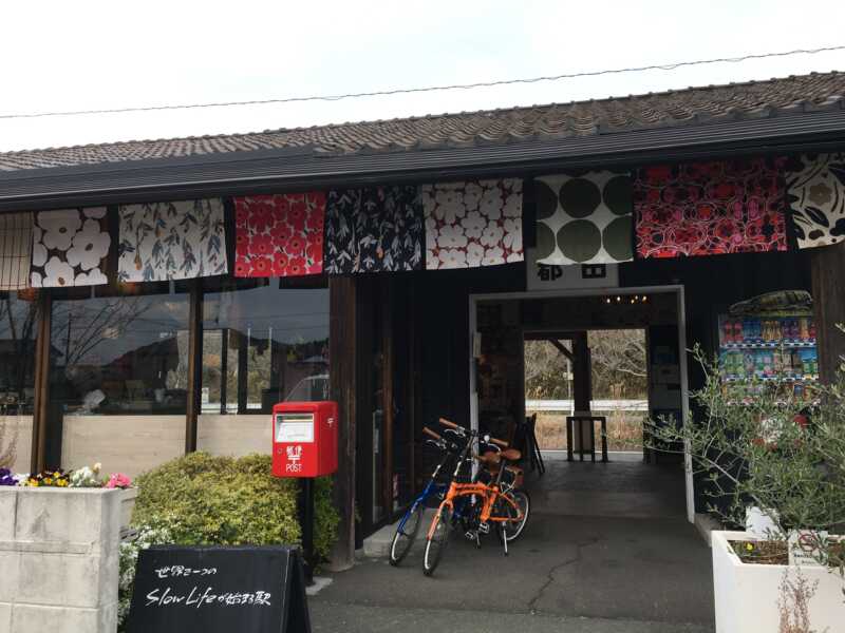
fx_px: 708
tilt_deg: +5.8
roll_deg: +1.2
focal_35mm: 29
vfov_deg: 48.2
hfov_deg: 61.7
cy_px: 316
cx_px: 422
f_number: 2.2
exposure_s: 1/214
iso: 25
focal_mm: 4.15
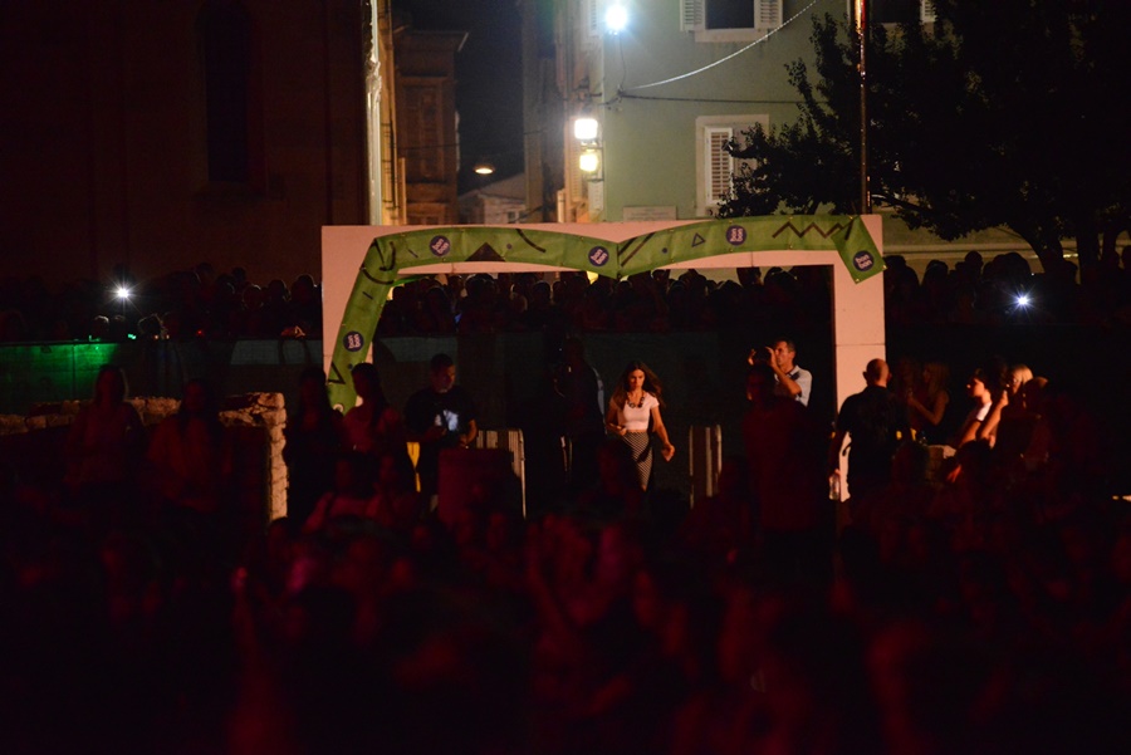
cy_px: 378
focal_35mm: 200
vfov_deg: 6.9
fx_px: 6286
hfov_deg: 10.3
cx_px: 566
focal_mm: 200
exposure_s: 1/125
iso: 6400
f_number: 3.5
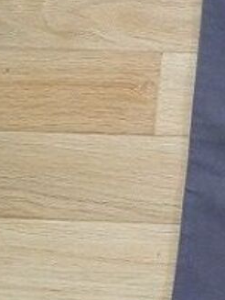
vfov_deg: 17.1
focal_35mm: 114
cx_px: 420
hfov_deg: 11.9
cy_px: 247
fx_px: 986
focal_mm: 4.7
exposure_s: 1/30
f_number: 3.3
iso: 400
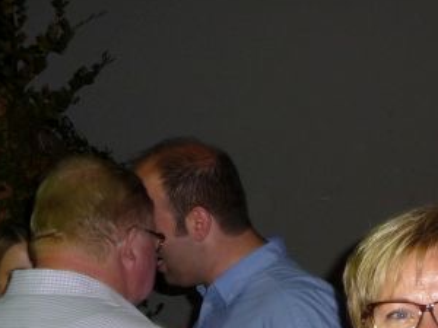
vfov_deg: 17.7
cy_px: 380
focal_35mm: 80
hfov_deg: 23.1
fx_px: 1012
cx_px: 473
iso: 125
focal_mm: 5
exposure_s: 1/30
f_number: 3.4
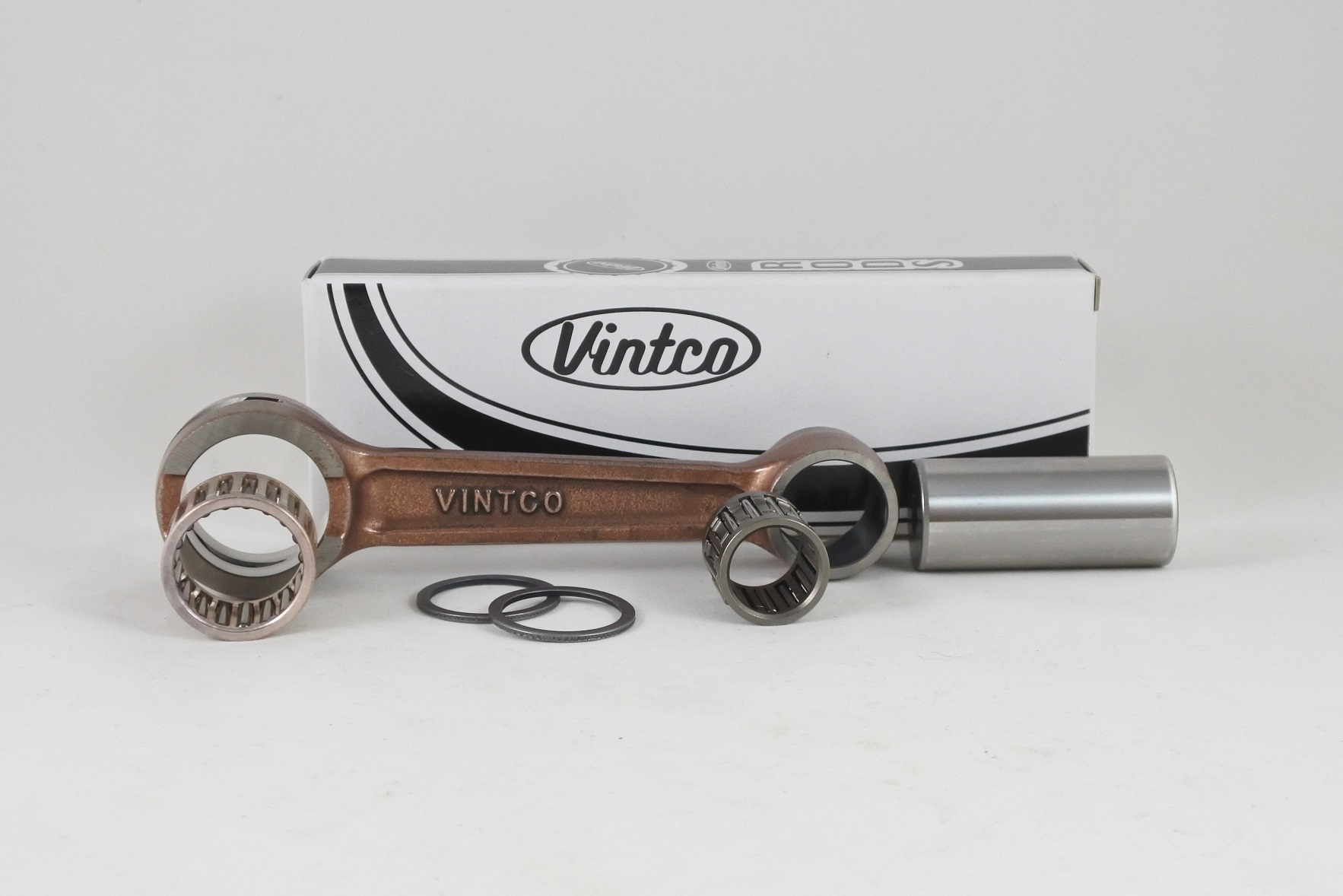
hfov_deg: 42.7
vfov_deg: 29.3
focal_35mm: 46
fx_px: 1716
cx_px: 672
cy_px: 448
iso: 560
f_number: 4.5
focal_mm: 17.2
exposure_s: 1/125
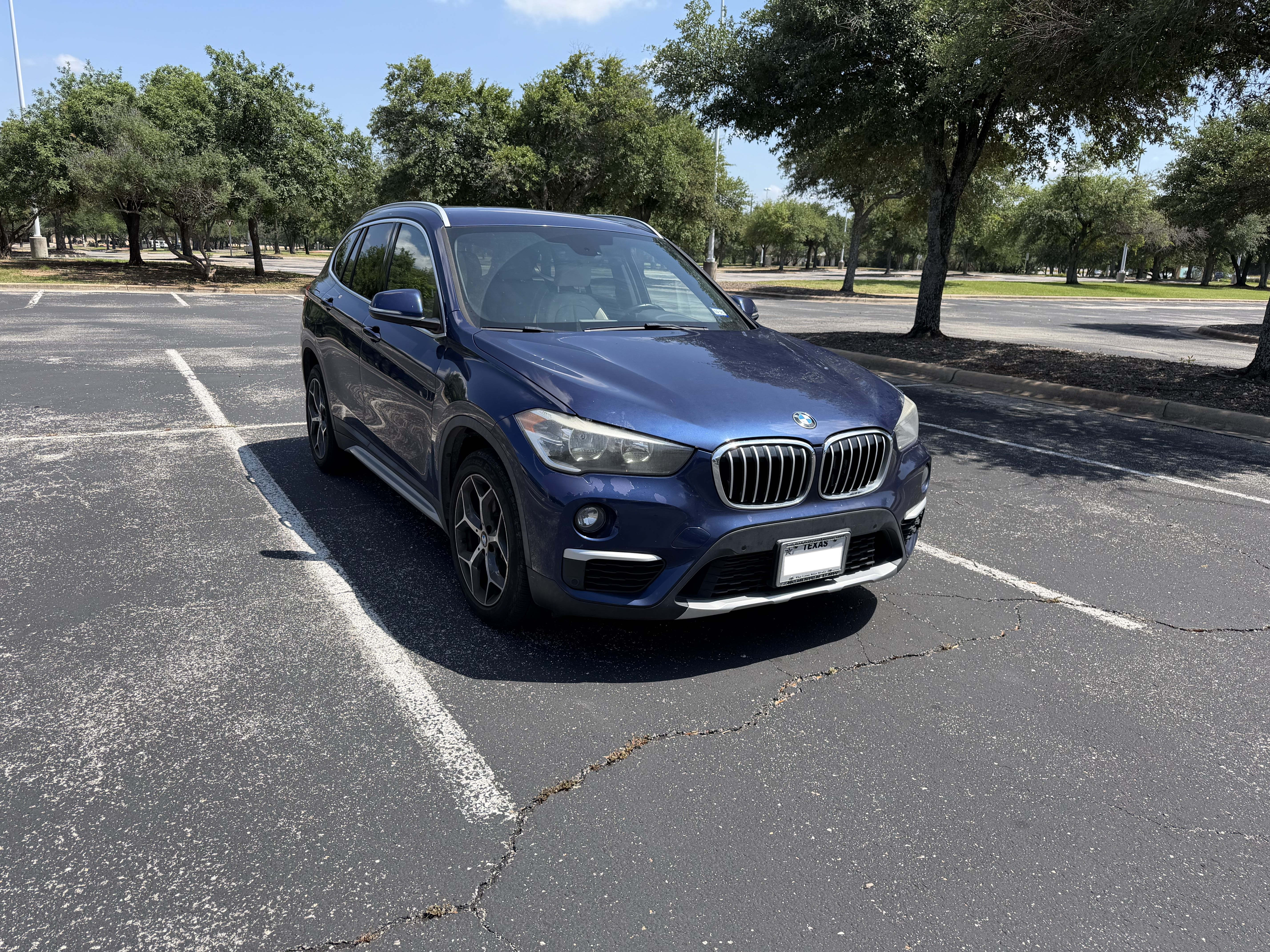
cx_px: 635
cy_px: 476
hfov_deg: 71.6
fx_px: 881
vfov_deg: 56.8
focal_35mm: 24
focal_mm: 6.76
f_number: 1.78
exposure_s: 1/2703
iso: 80
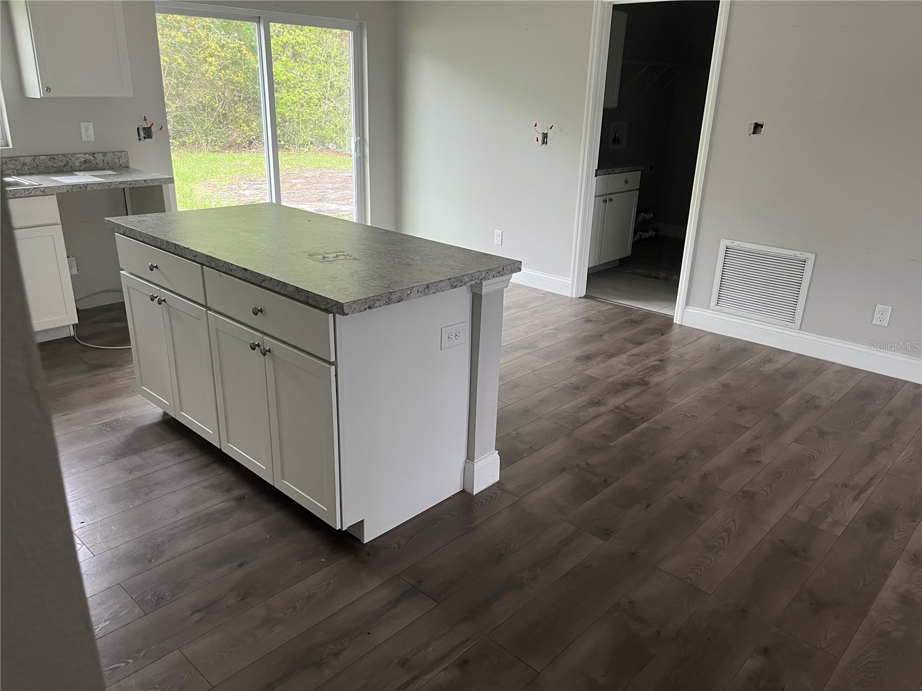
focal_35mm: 26
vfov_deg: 53.1
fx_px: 693
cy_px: 346
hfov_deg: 67.3
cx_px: 461
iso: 200
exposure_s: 1/60
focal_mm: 5.1
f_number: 1.6
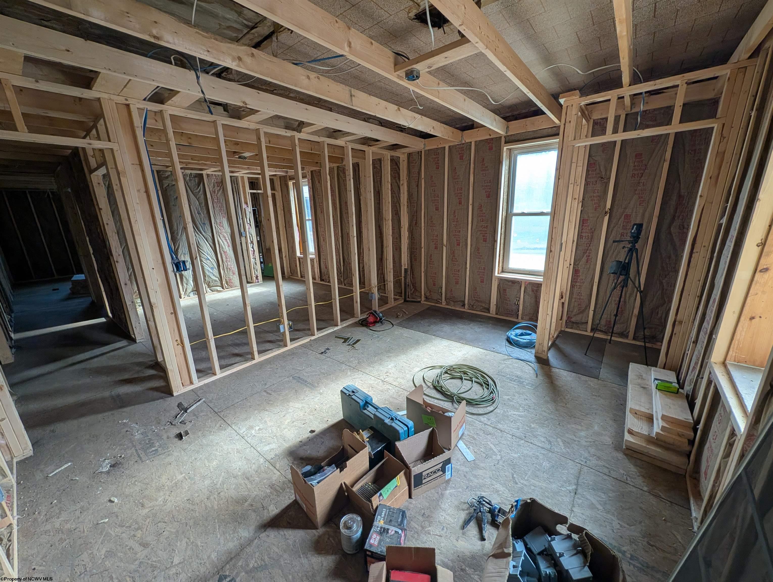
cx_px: 386
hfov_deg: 110.5
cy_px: 291
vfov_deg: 94.6
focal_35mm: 12
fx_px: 268
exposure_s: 1/83.6
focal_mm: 2.02
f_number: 1.7
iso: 63
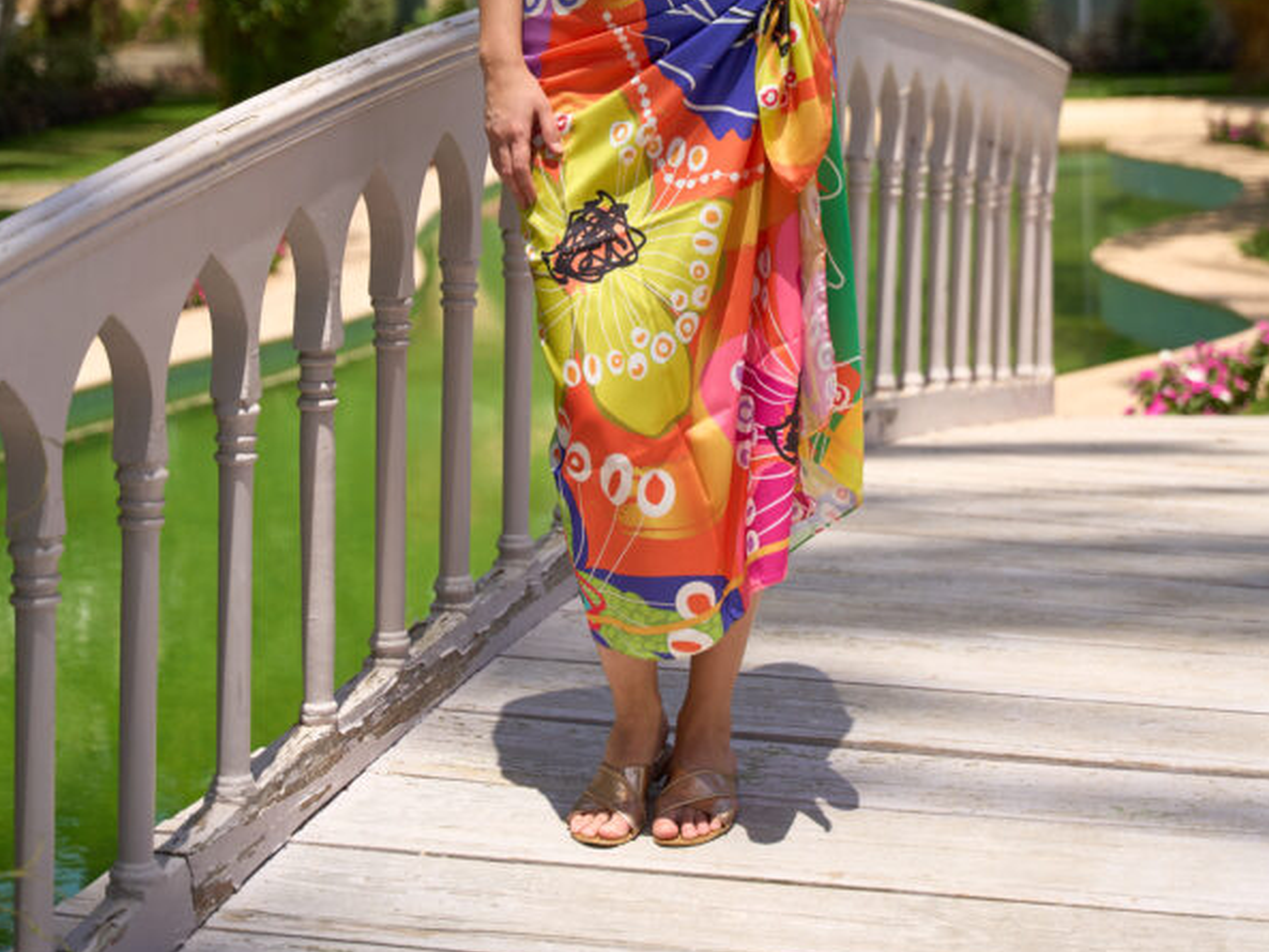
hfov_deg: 21.9
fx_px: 3274
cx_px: 636
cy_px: 26
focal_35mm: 89
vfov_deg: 16.3
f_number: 3.2
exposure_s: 1/4000
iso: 400
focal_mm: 61.2
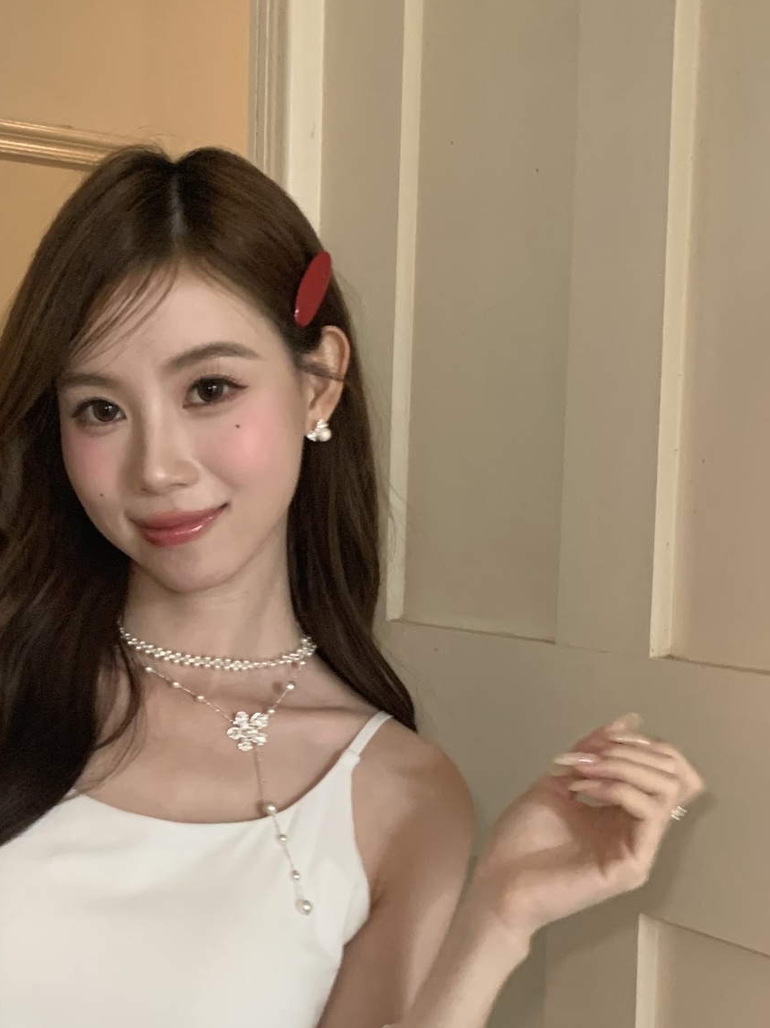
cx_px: 94
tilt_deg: -6.1
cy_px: 661
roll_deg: +0.0
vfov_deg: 34.7
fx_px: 1632
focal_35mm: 55
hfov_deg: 25.8
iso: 400
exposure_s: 1/43
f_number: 1.8
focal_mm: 4.25
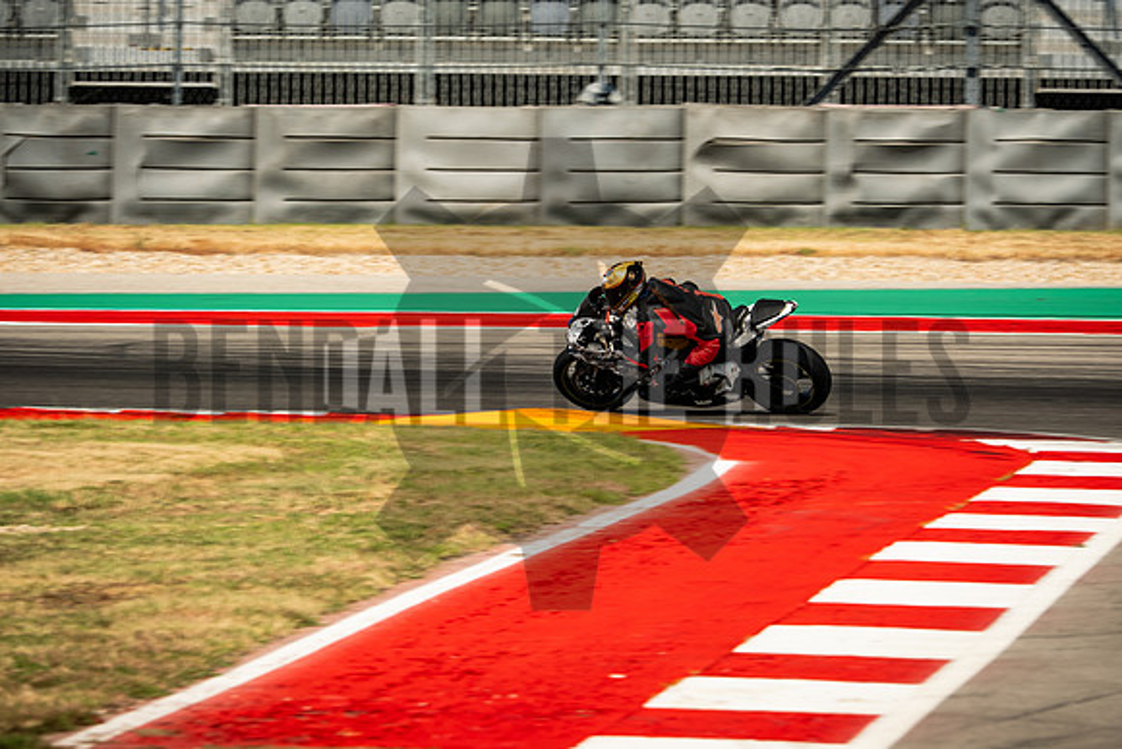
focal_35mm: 420
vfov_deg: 3.3
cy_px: 374
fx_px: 13092
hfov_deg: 4.9
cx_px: 561
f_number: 7.1
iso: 160
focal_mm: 280
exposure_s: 1/250
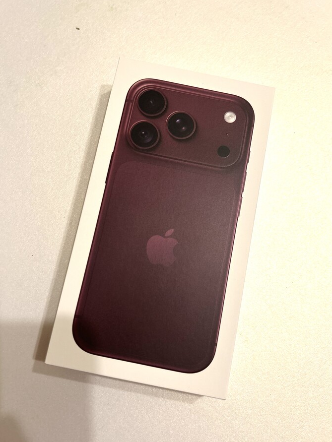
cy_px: 234
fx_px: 358
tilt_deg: -78.7
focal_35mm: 28
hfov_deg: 49.8
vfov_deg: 63.4
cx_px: 162
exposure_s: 1/60
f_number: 1.5
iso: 125
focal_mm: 5.7
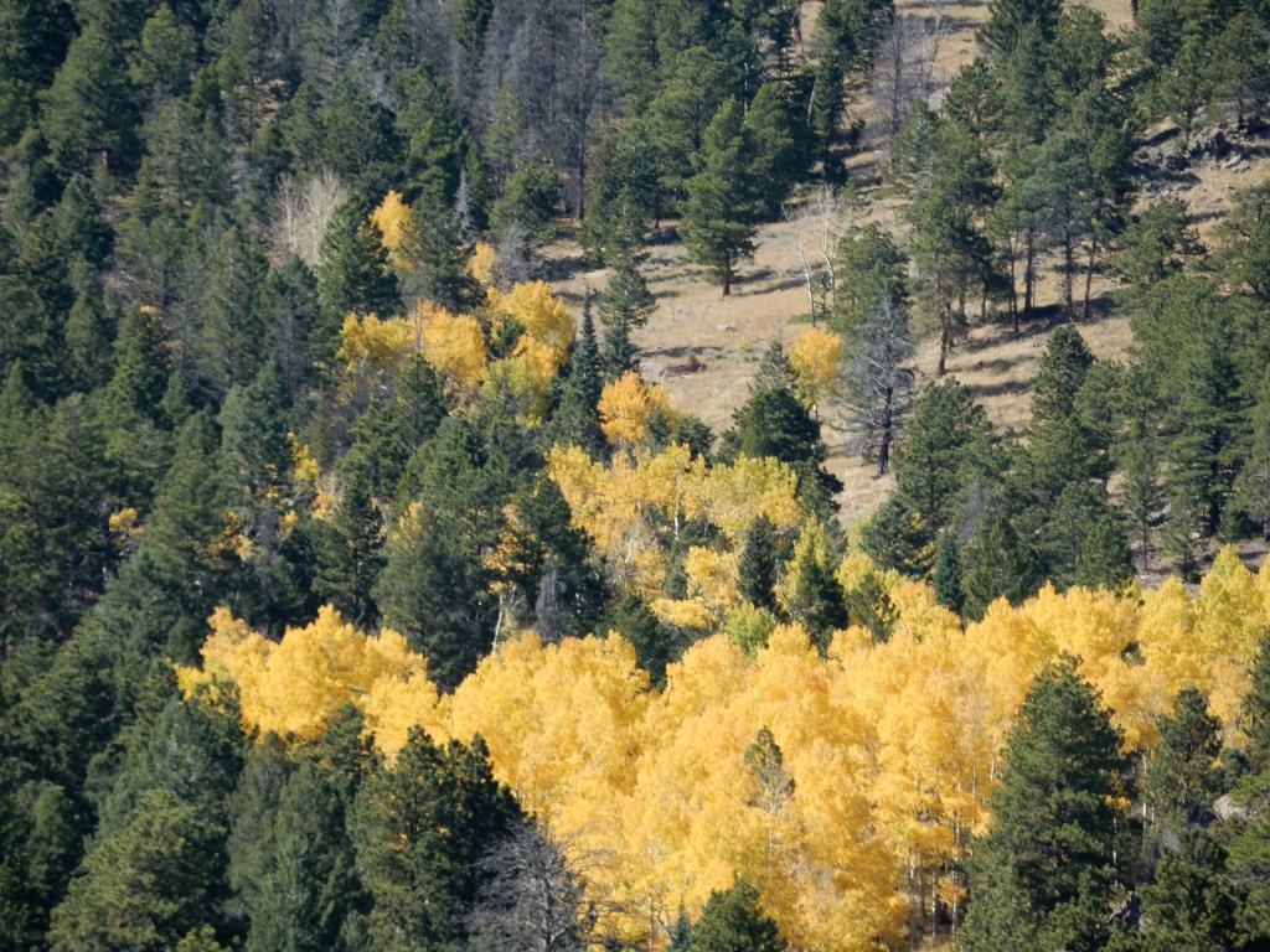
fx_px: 16510
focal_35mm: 450
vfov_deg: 3.3
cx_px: 635
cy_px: 476
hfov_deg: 4.4
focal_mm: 80.3
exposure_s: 1/200
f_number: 6.3
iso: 125
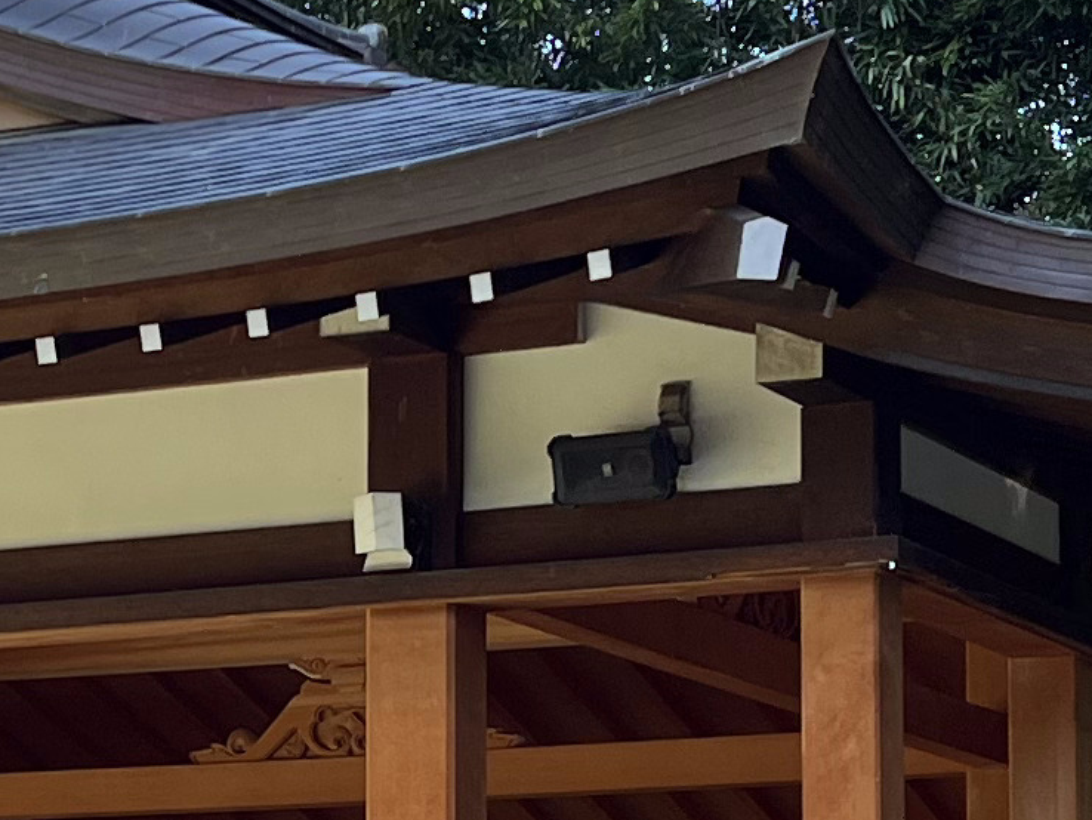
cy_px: 830
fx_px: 4481
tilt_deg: +5.5
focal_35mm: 142
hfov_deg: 13.7
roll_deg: -0.2
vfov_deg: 10.4
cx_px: -25
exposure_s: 1/572
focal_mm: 5.7
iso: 50
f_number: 1.5
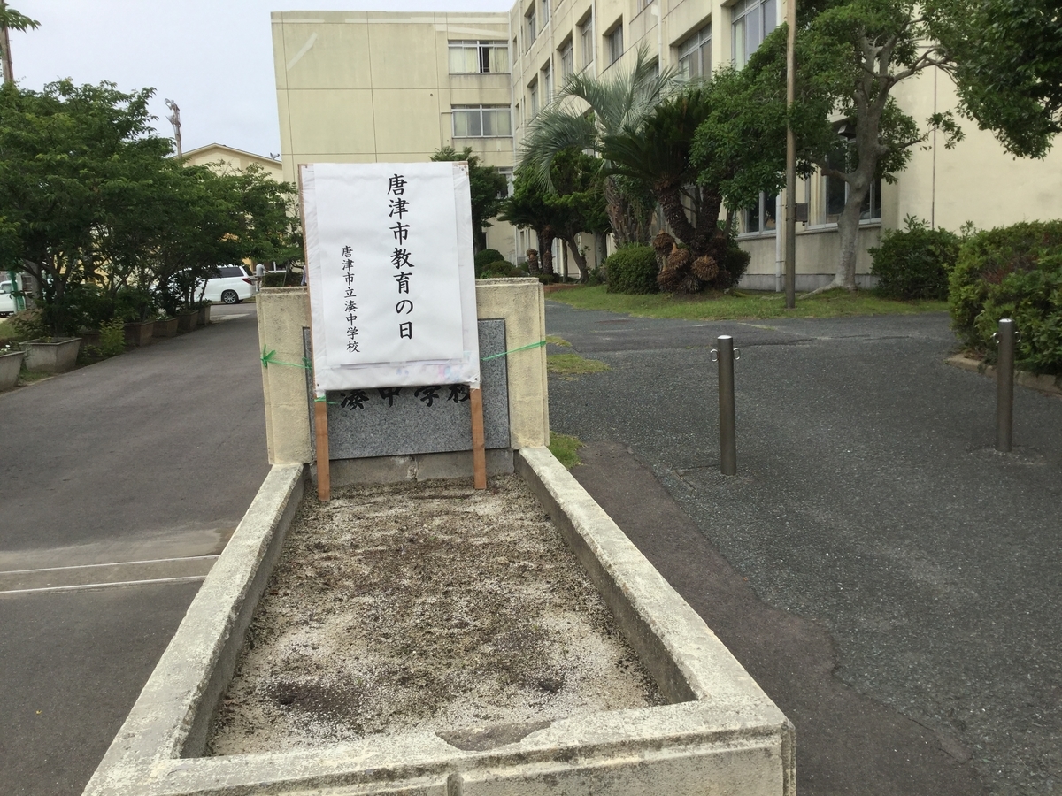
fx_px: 951
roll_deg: +1.7
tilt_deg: -7.1
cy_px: 398
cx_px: 531
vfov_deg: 45.4
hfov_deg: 58.4
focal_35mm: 31
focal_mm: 3.3
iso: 25
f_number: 2.4
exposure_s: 1/1404
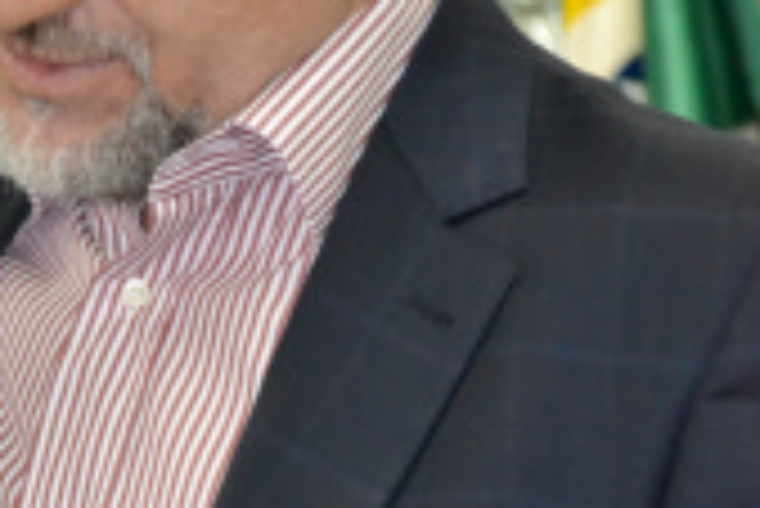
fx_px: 4215
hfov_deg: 10.2
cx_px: 38
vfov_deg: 6.9
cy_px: 364
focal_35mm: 199
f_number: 5.3
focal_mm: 45
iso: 3200
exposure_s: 1/60
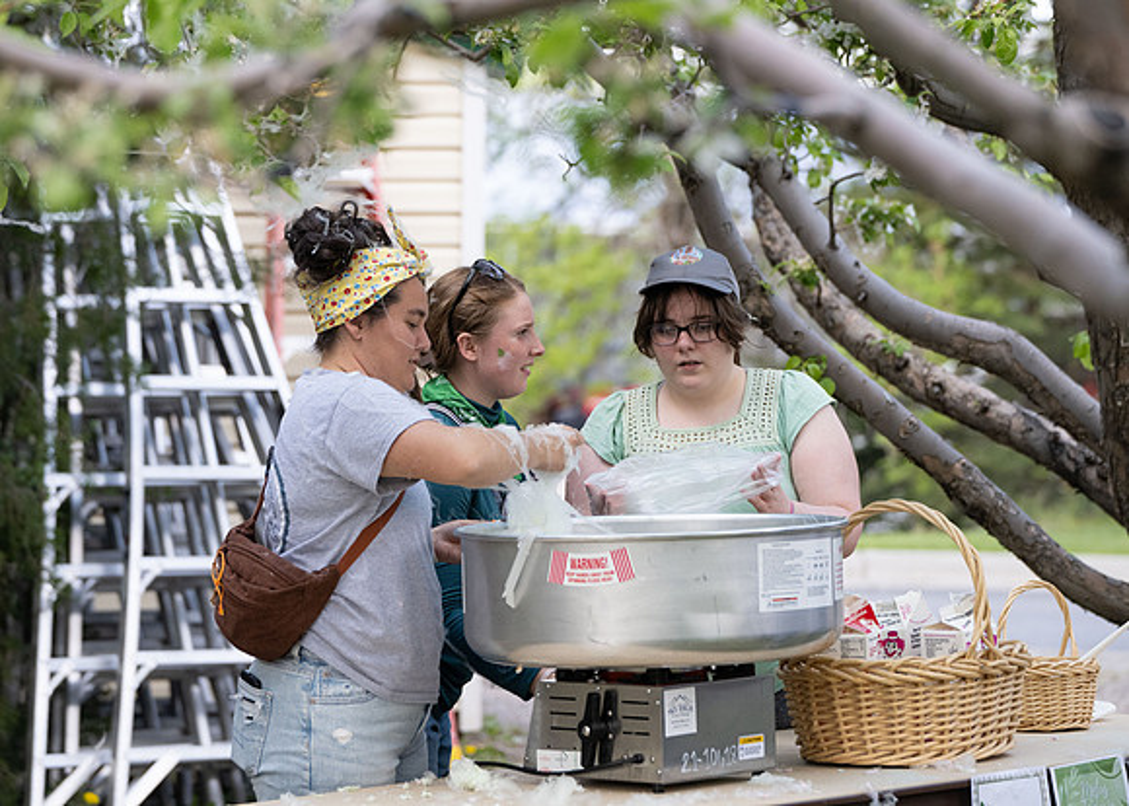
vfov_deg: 10.1
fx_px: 4566
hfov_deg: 14.1
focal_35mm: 142
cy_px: 349
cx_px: 525
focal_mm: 120
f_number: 4
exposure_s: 1/1250
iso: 1400
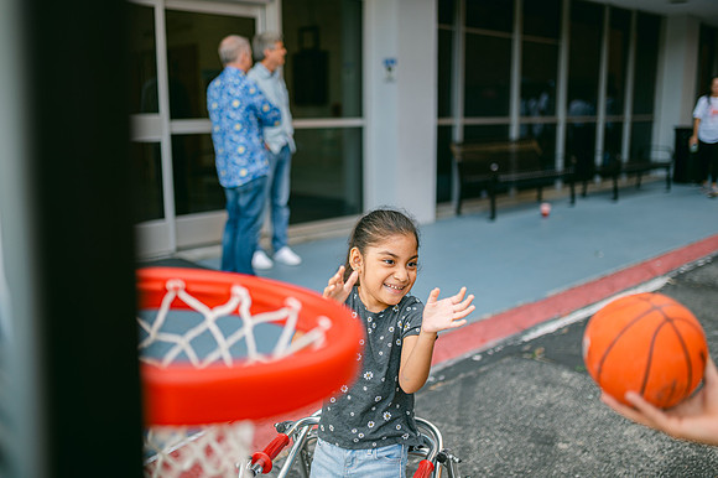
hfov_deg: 54.5
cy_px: 239
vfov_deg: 37.8
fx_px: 698
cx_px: 359
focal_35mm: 35
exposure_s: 1/500
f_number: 1.4
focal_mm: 35
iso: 100
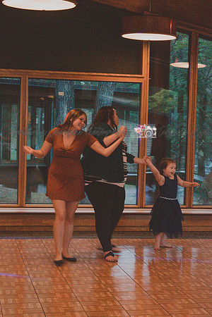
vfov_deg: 24.6
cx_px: 106
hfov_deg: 16.6
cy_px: 158
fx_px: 729
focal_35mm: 82
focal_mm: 55
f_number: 5.6
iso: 6400
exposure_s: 1/60
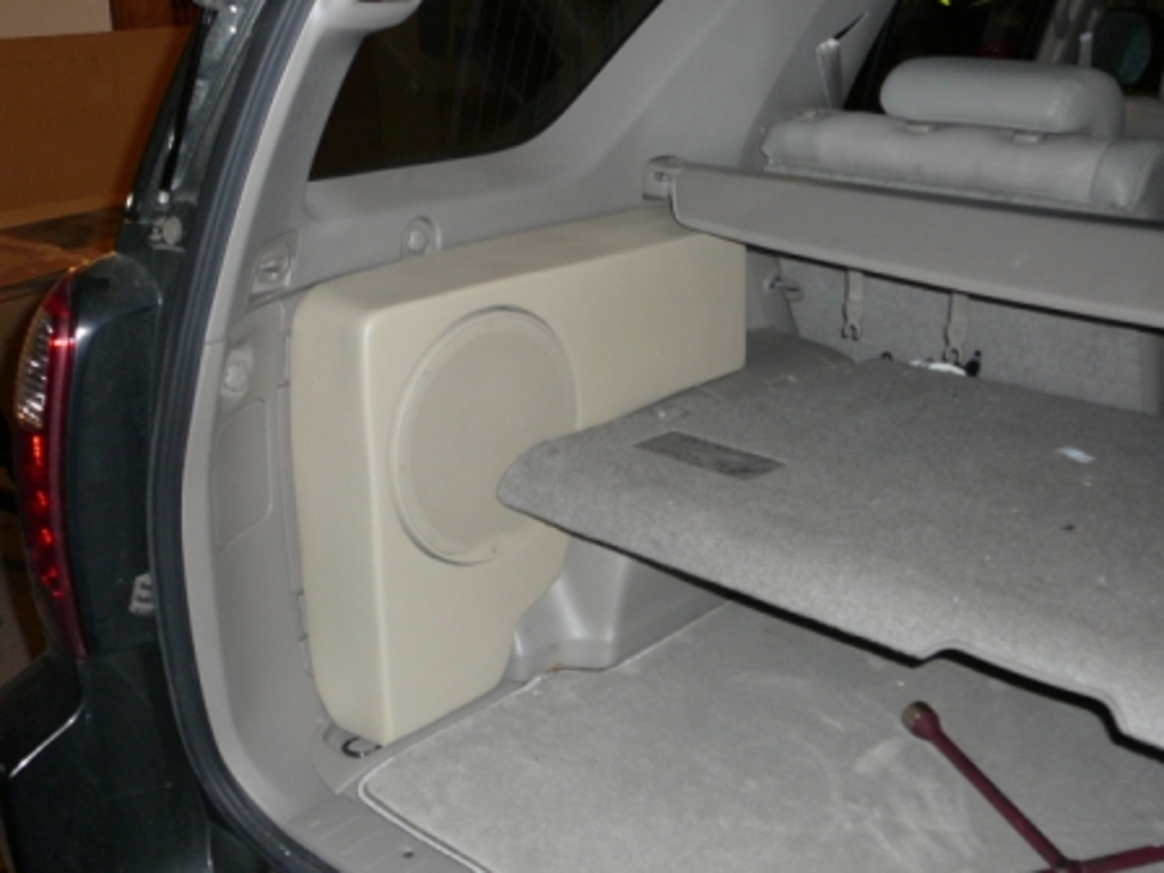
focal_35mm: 41
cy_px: 436
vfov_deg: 35.1
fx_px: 1379
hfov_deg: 45.8
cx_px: 582
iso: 125
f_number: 3.1
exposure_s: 1/30
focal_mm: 6.1
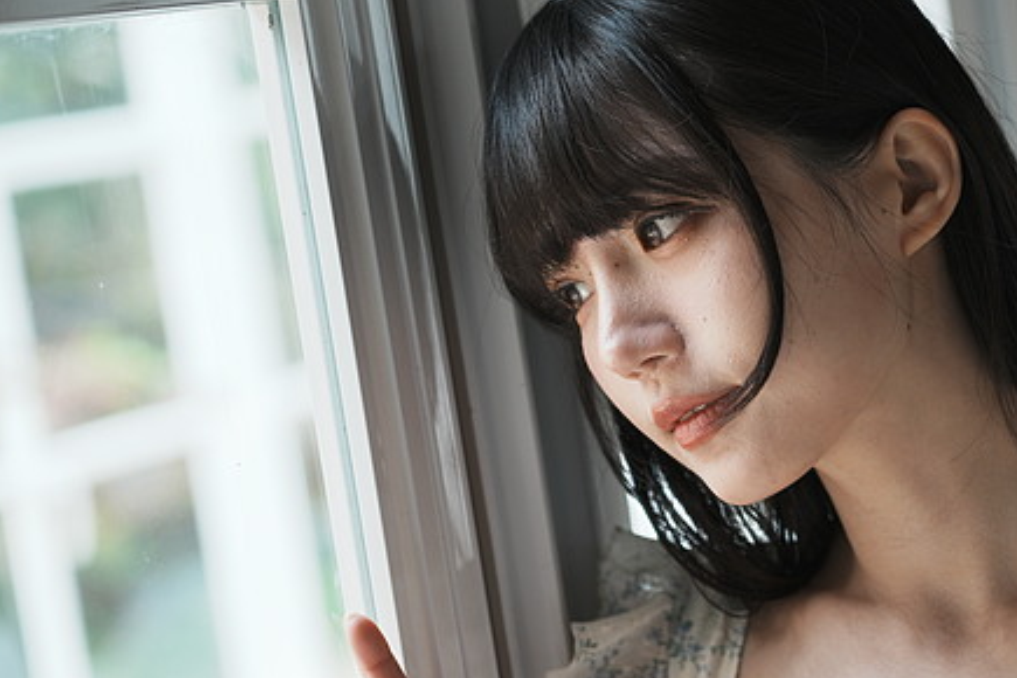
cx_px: 779
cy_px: 430
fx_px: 3644
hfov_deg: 15.8
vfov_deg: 10.6
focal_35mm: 129
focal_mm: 72
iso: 200
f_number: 2.8
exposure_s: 1/100
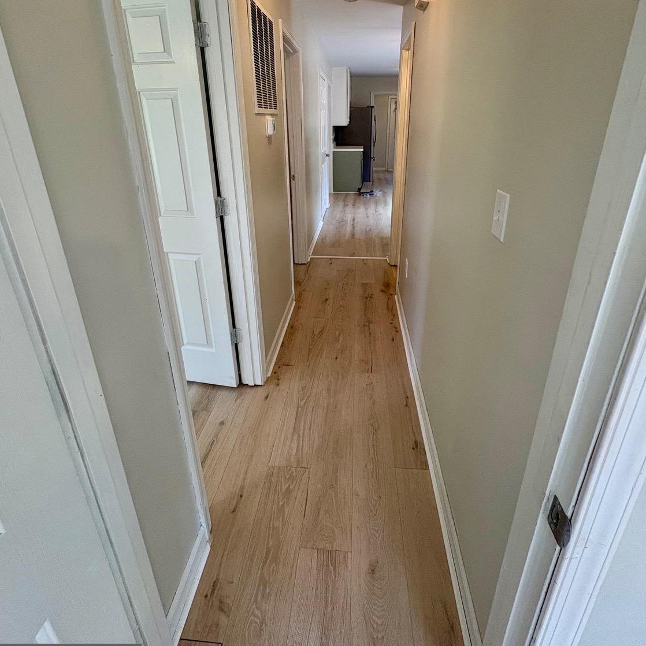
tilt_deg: -20.1
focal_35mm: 17
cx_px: 330
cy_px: 247
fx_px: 359
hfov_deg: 84.0
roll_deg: -0.1
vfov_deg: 82.6
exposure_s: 1/120
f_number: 2.2
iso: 200
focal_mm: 2.22
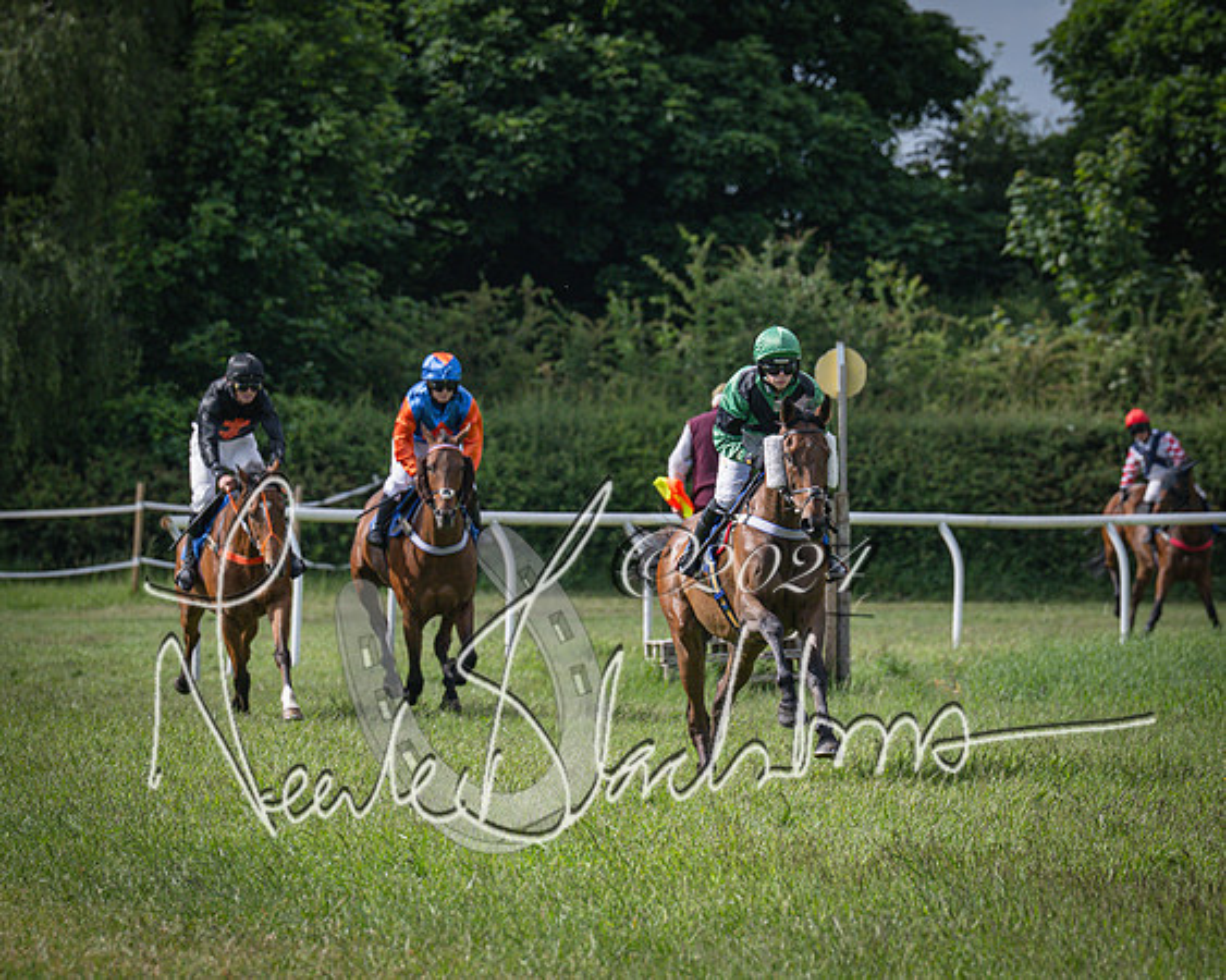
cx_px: 612
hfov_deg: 5.8
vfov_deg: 4.7
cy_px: 493
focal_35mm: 331
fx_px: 12012
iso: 400
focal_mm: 195
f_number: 5
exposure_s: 1/2500
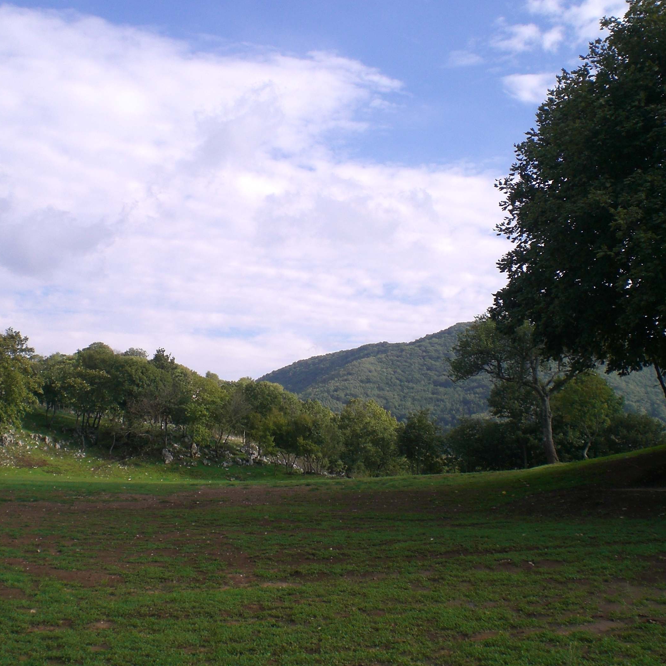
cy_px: 334
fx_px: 980
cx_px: 276
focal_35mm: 45
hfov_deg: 37.4
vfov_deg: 37.6
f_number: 4.4
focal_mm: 6.3
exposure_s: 1/250
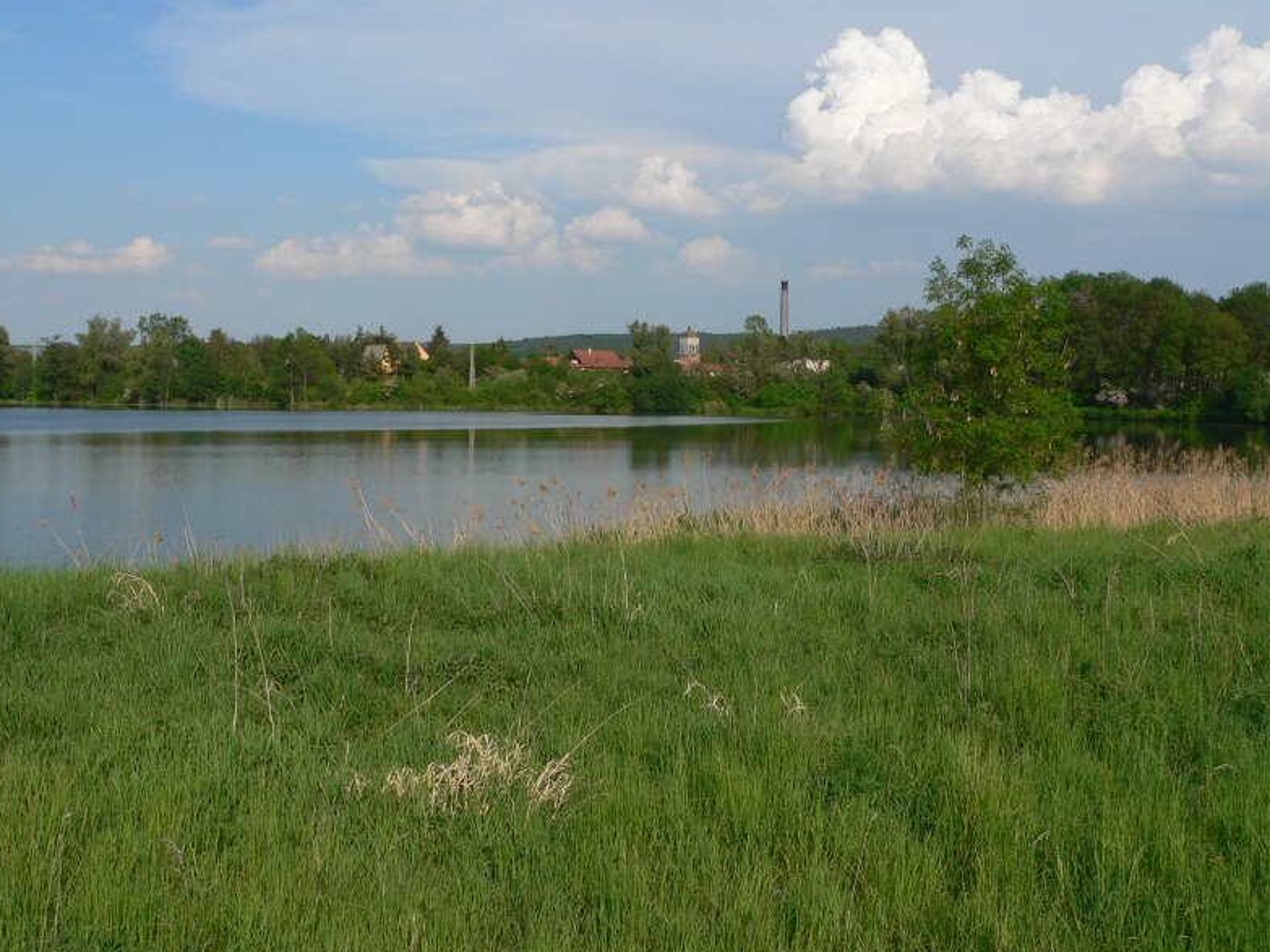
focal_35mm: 46
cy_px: 472
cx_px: 634
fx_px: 1687
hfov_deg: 41.2
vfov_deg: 31.5
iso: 80
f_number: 5.2
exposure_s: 1/500
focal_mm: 7.4
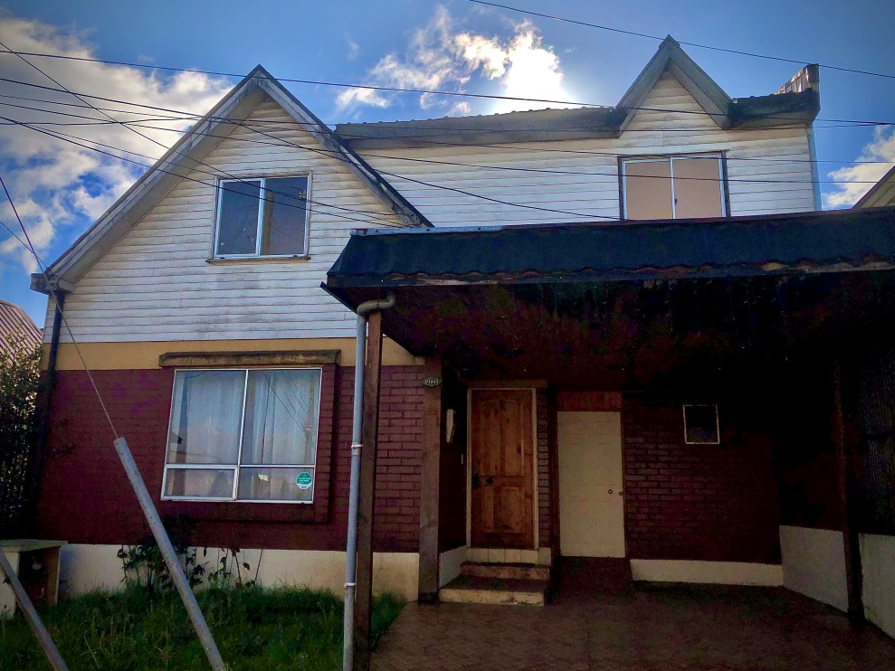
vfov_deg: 48.2
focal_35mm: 29
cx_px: 446
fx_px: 750
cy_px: 335
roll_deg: -0.6
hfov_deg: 61.7
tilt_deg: +13.5
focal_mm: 3.99
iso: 20
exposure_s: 1/6098
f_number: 1.8
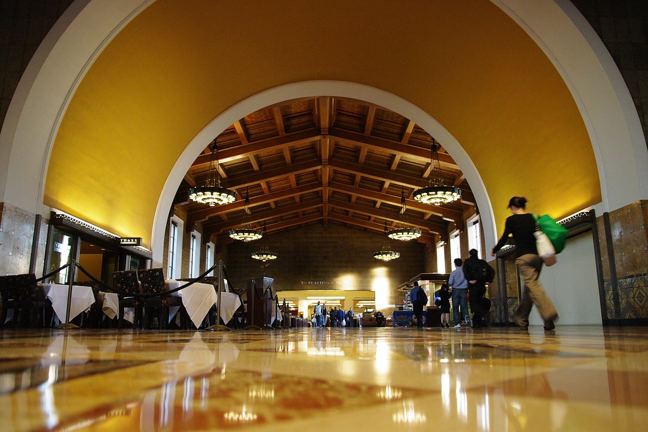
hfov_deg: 70.4
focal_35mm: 26
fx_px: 459
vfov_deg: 50.4
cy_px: 216
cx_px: 324
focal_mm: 17
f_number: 2.8
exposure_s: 1/25
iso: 800
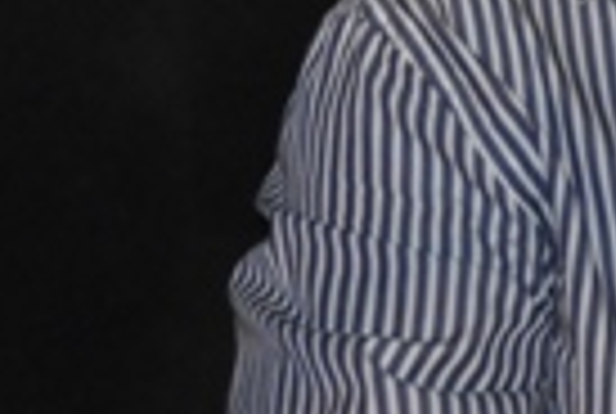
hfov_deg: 11.8
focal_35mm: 154
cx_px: 1245
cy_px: -20
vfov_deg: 8.9
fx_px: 2641
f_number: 3.8
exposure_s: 1/60
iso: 1600
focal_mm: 22
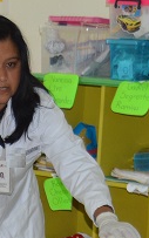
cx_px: -136
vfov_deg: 9.4
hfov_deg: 5.9
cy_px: 344
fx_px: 1409
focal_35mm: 217
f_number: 4.5
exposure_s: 1/60
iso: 400
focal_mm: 32
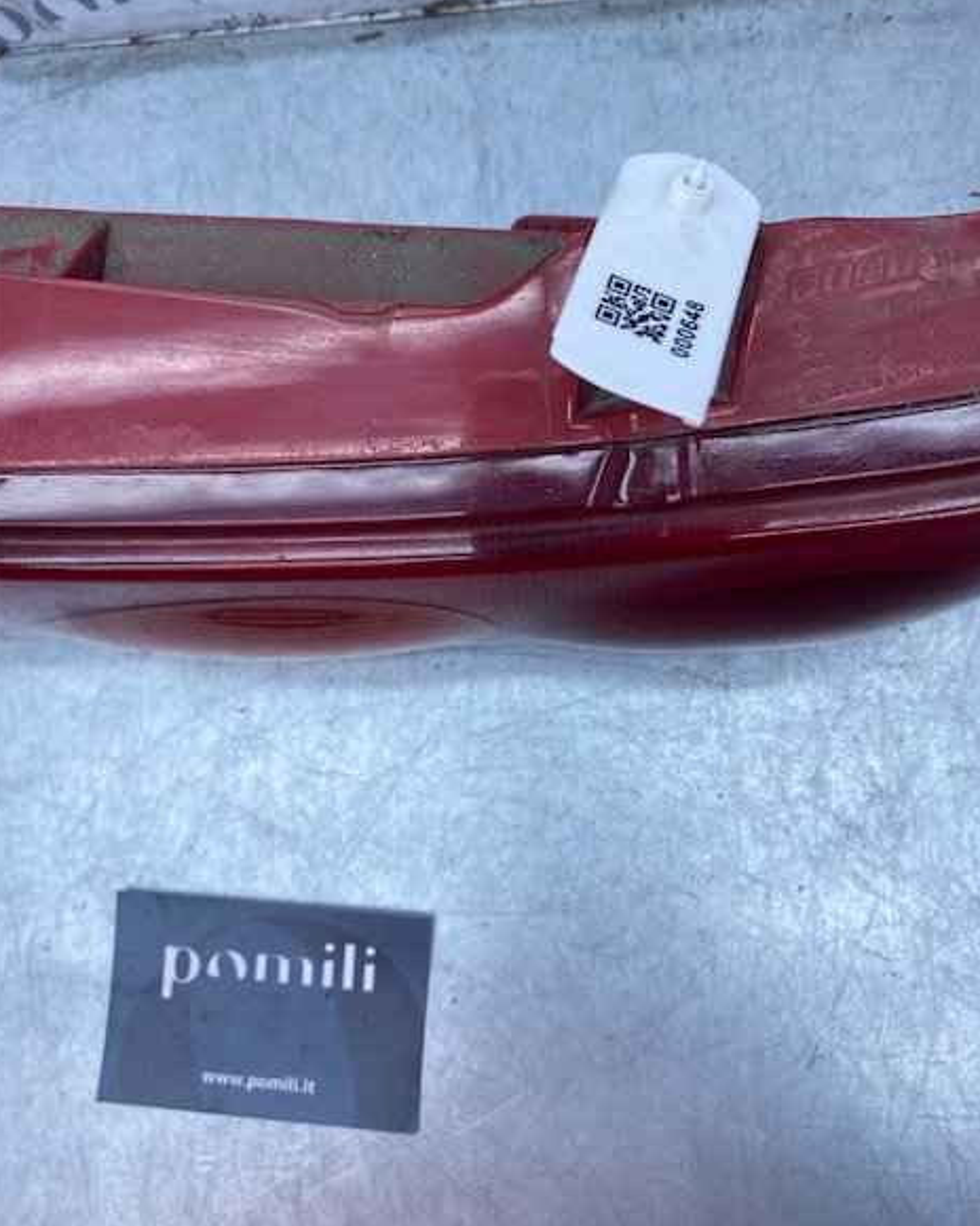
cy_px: 588
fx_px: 1015
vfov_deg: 62.2
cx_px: 494
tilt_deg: -80.8
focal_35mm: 28
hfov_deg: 51.5
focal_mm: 4.25
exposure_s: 1/871
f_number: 1.8
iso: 32
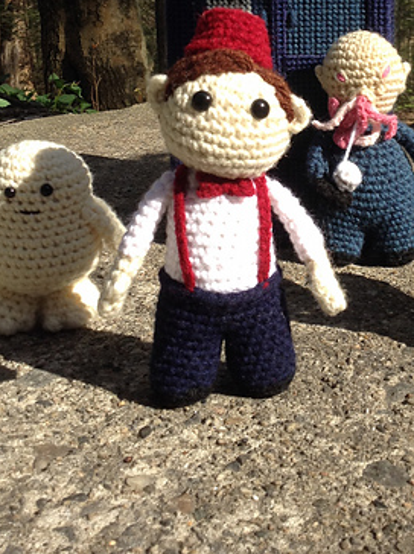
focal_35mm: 58
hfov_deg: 25.1
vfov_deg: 32.2
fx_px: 927
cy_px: 91
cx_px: 269
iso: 25
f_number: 2.4
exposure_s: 1/495
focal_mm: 3.3
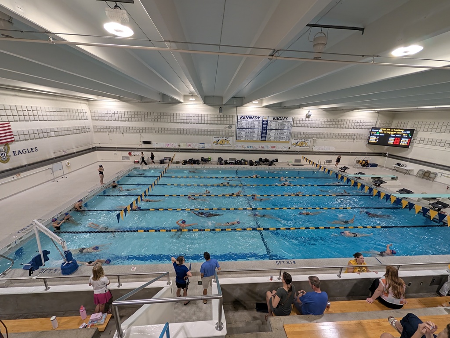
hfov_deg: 110.5
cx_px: 225
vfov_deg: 94.5
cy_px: 169
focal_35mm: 12
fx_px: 156
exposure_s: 1/120
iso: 128
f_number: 1.7
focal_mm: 2.02
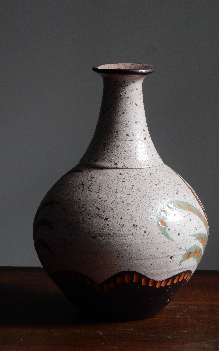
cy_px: 176
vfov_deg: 12.0
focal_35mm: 174
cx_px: 121
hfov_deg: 7.5
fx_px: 1662
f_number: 6
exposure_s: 1/30
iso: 250
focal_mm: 29.2
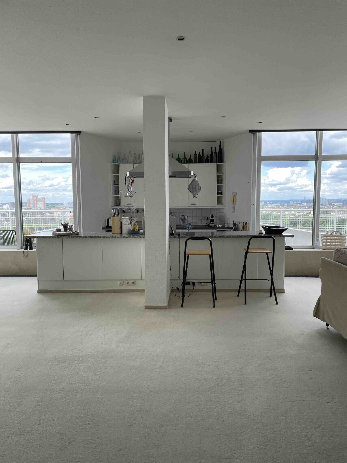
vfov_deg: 67.3
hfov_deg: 53.1
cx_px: 174
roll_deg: +0.2
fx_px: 348
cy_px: 232
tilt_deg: -4.9
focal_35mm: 26
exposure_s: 1/338
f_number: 1.6
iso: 32
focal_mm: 4.2
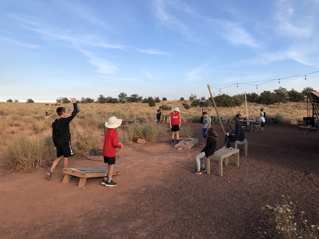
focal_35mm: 28
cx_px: 160
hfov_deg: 63.4
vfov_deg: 49.7
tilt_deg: -1.5
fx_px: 258
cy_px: 120
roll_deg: -0.1
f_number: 1.8
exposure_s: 1/578
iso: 20
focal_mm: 3.99
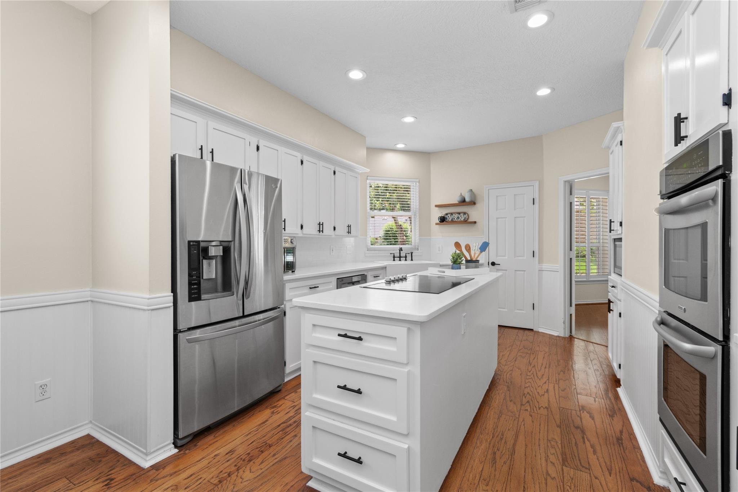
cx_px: 369
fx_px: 307
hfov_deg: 100.4
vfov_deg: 77.3
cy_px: 246
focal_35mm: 15
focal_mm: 10
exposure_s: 1/3
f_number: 11
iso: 320
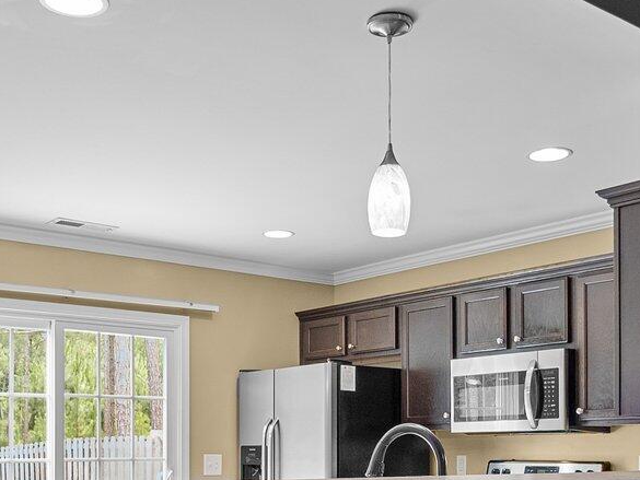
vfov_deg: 28.4
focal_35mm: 49
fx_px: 906
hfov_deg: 38.9
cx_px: 314
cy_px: 447
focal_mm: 7
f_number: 4
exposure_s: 1/13
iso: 400
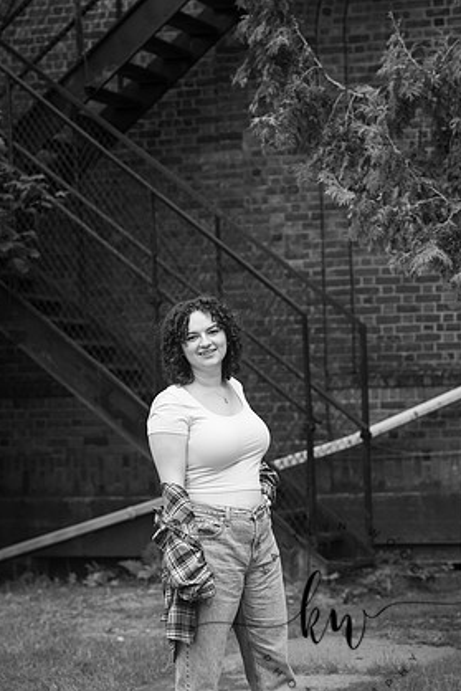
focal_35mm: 113
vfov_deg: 18.1
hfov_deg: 12.1
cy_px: 346
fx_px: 2169
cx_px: 240
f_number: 5
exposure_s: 1/200
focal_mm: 105
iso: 320
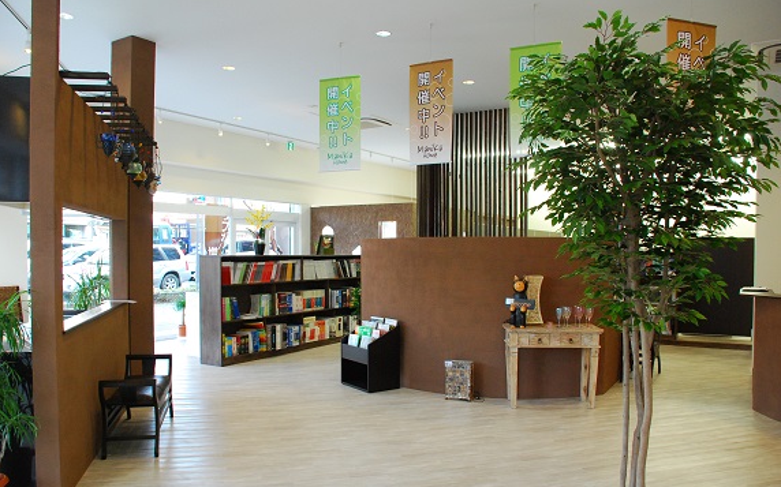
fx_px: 596
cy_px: 261
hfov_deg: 66.5
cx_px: 391
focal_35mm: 28
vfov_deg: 44.5
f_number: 5
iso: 1000
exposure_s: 1/100
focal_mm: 18
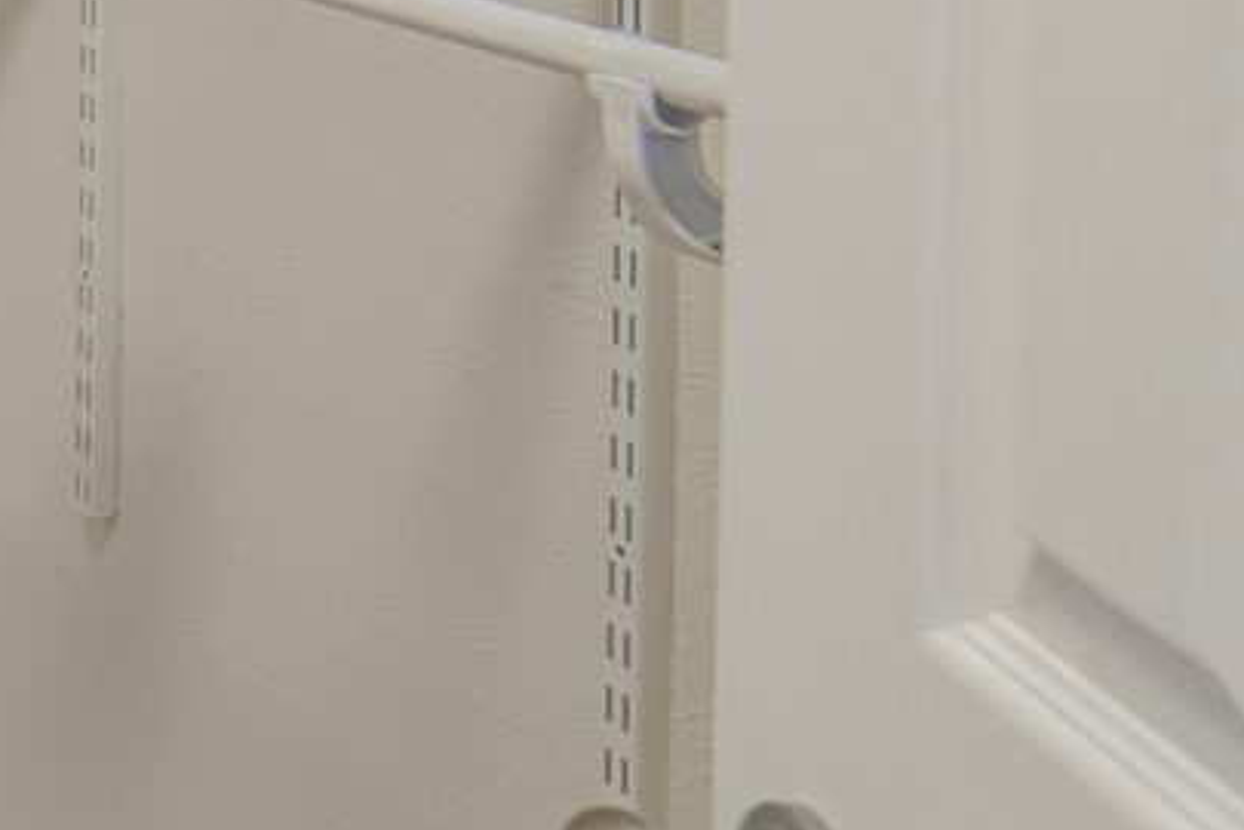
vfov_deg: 16.3
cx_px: -1256
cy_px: -480
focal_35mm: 75
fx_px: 2591
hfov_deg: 18.1
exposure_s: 1/6
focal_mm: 14
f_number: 11
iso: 500
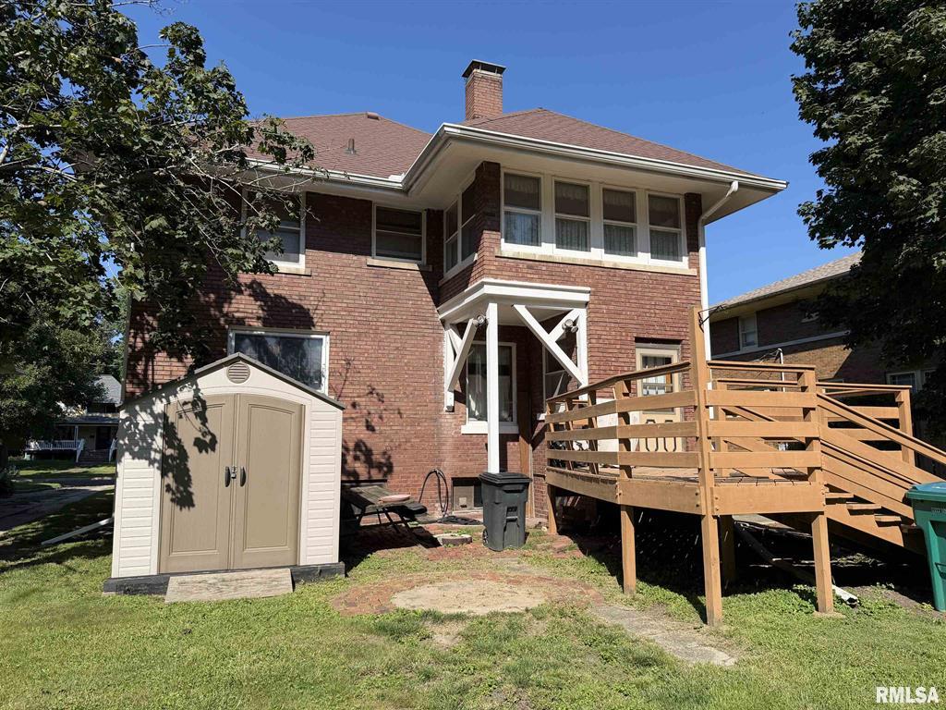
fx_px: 656
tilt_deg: +7.3
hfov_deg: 71.6
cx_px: 473
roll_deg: -0.1
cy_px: 355
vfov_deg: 56.8
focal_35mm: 24
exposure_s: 1/3953
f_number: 1.78
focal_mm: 6.76
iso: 80
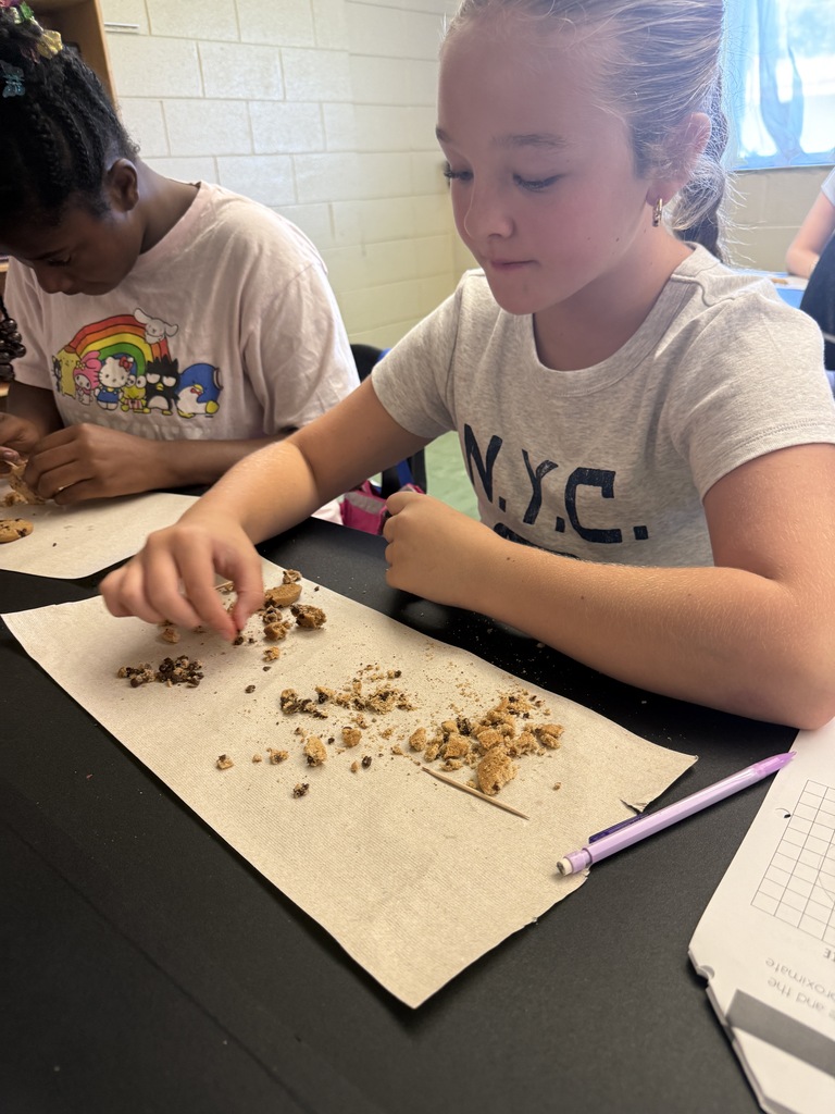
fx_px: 772
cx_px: 418
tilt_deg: -25.3
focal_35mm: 24
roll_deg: +5.4
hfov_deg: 56.8
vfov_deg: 71.6
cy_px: 557
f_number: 1.78
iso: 250
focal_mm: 6.76
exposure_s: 1/60
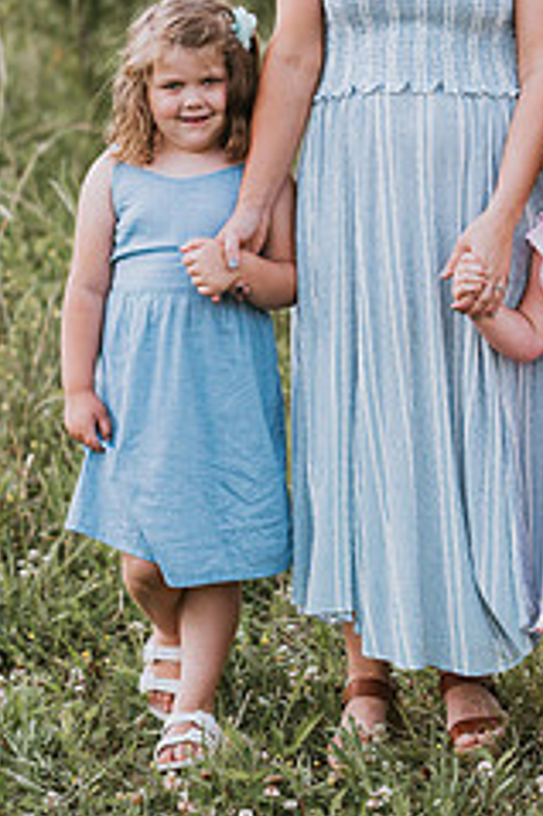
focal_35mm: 160
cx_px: 441
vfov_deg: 12.8
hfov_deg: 8.5
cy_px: 164
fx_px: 3625
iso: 200
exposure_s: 1/320
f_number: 2.5
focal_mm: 85
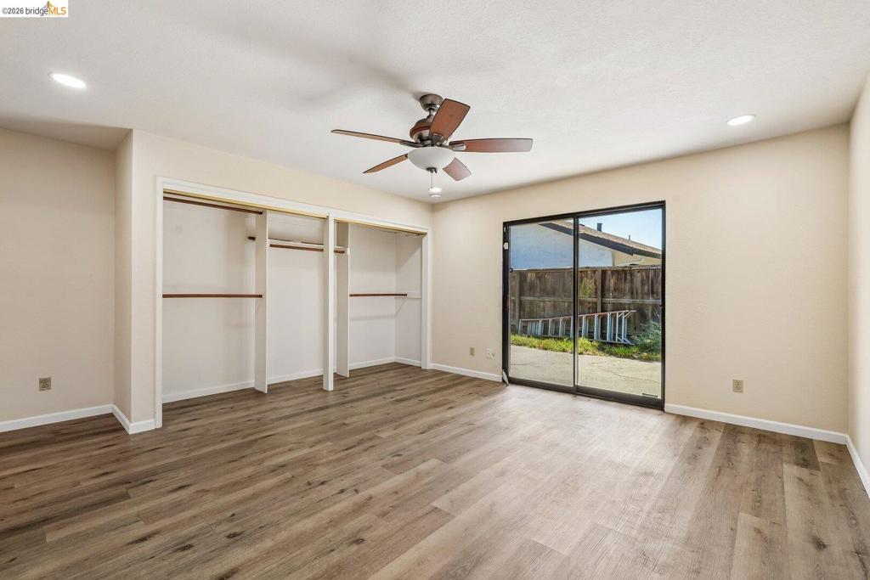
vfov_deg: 72.1
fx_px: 399
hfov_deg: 95.0
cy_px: 290
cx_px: 435
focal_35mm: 16
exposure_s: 1/15
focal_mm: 16.5
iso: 400
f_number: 9
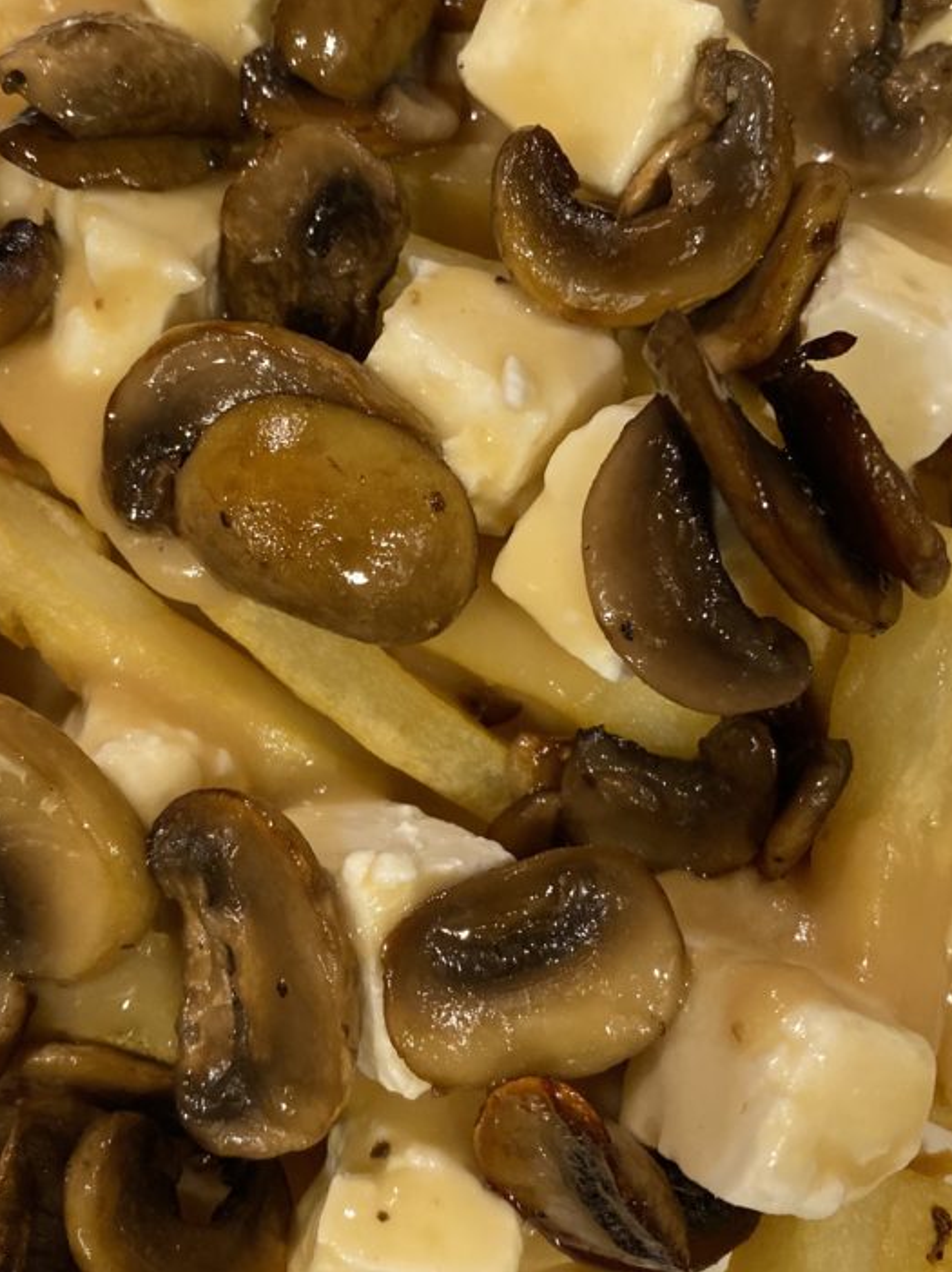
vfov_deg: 49.0
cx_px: 459
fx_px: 1395
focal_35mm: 38
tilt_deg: -76.5
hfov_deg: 37.7
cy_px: 635
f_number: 1.8
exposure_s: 1/60
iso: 500
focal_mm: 4.25
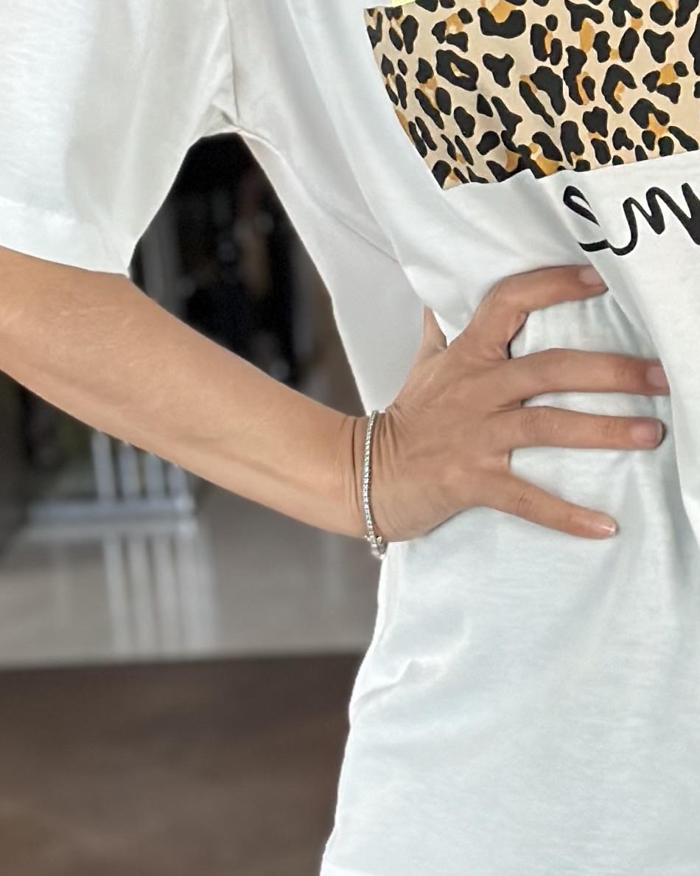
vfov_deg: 12.1
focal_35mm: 159
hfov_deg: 9.7
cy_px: 149
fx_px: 4119
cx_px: 607
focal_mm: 6.86
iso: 250
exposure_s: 1/60
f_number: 1.78
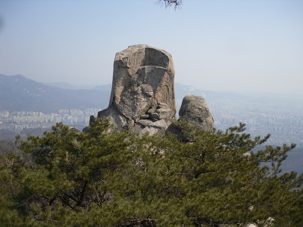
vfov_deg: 40.7
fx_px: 306
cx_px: 152
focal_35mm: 35
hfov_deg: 52.6
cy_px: 114
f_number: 7.6
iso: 80
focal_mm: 6.3
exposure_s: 1/197
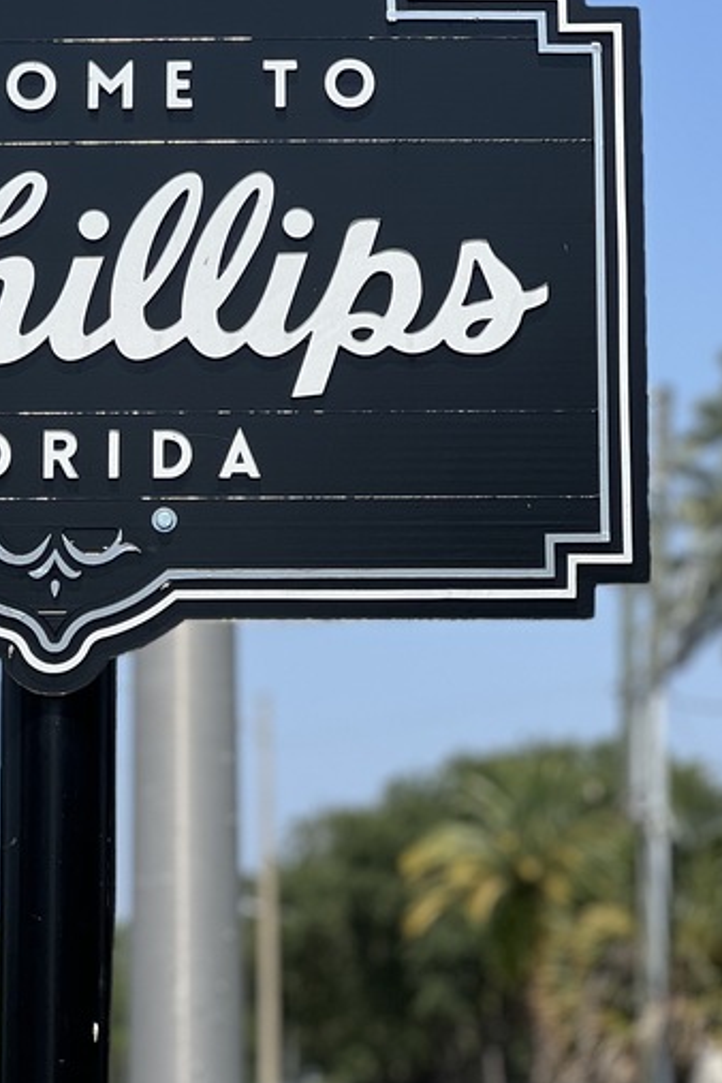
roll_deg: +0.9
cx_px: 135
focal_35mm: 139
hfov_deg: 9.8
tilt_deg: +14.4
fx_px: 4181
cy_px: 325
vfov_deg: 14.7
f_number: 2.8
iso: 32
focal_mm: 9
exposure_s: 1/645
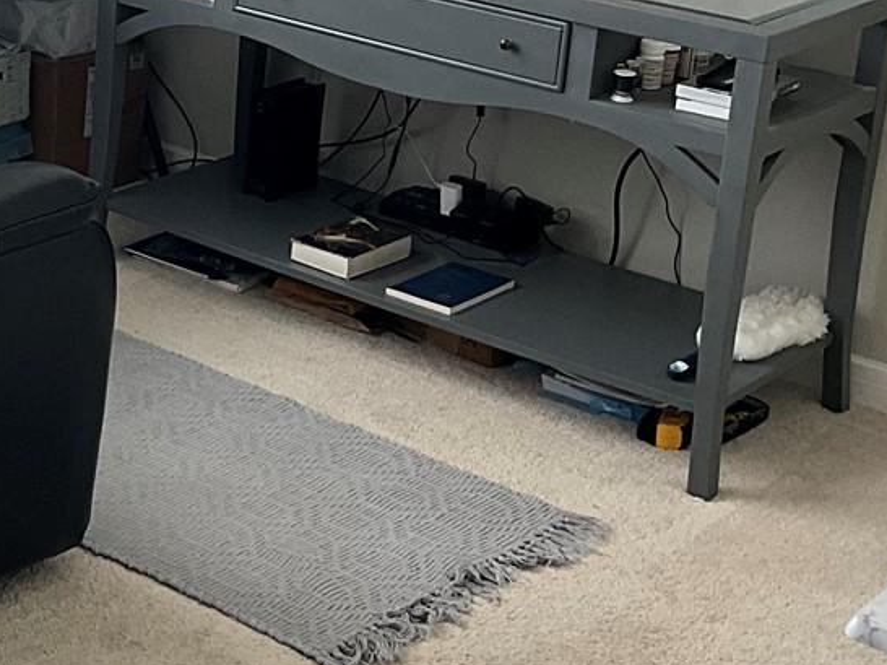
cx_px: 18
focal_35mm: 85
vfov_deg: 17.1
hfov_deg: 22.2
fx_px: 2177
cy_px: 75
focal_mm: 3
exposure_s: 1/120
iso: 50
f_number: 1.8
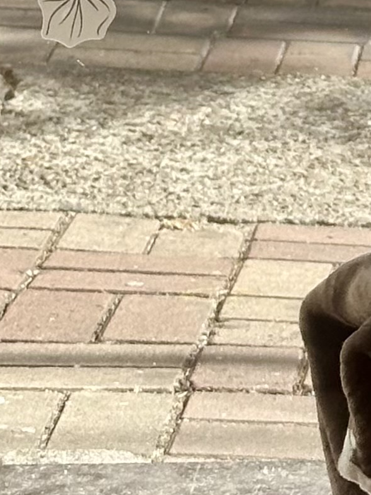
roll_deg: -0.5
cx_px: 575
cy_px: -578
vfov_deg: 7.6
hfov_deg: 5.9
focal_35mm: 247
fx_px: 3530
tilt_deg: +0.1
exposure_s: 1/1145
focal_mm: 6.86
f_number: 1.78
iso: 64
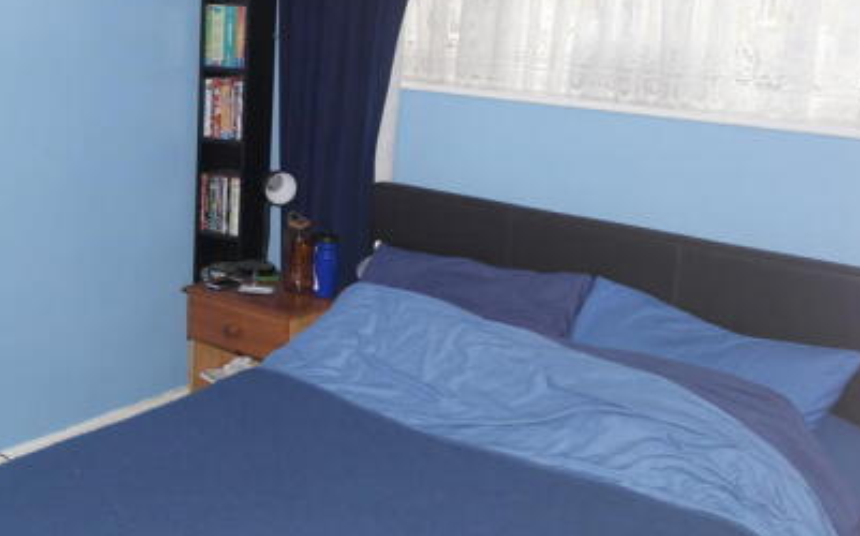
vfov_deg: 25.8
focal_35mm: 50
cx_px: 271
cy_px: 235
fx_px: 1171
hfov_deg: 39.7
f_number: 3.5
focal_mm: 20
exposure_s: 1/40
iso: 200
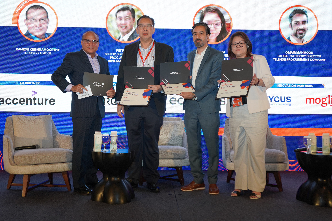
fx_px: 341
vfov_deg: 35.9
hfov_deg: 51.9
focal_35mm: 37
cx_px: 166
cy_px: 110
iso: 1000
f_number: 4
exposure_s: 1/160
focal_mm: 37
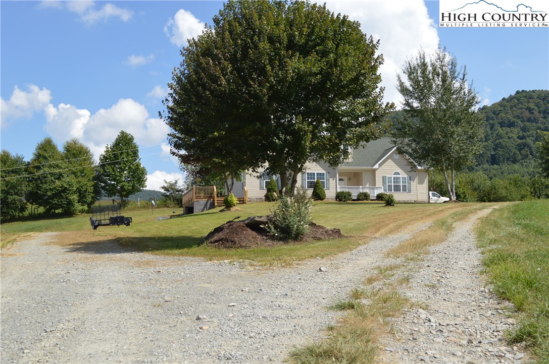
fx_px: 640
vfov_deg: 31.8
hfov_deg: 46.4
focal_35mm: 42
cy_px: 182
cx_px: 274
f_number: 8
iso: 100
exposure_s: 1/200
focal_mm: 28
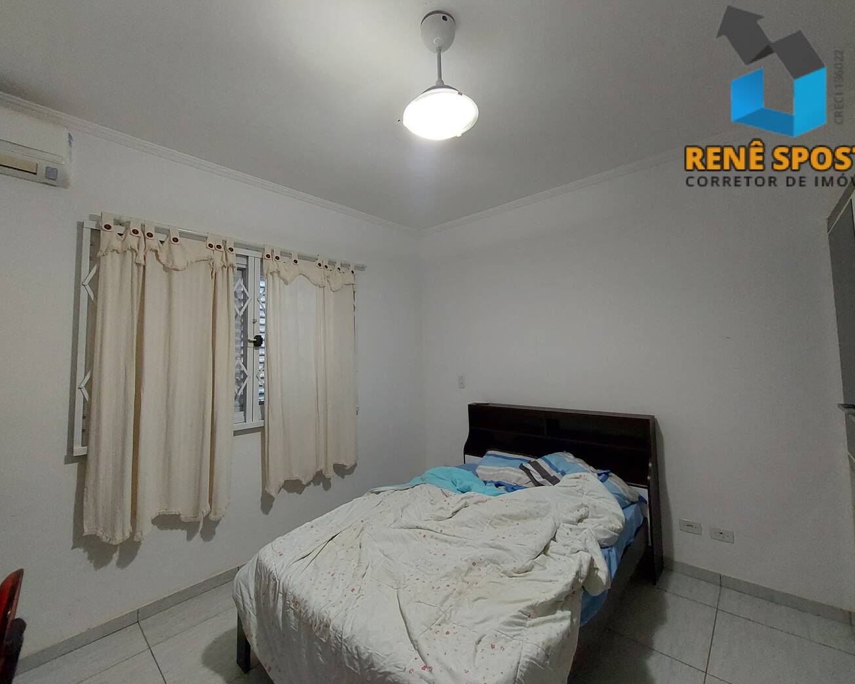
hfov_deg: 100.7
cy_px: 343
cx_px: 440
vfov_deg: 88.0
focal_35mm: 14
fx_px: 354
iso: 320
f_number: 2.2
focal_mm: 1.74
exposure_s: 1/30
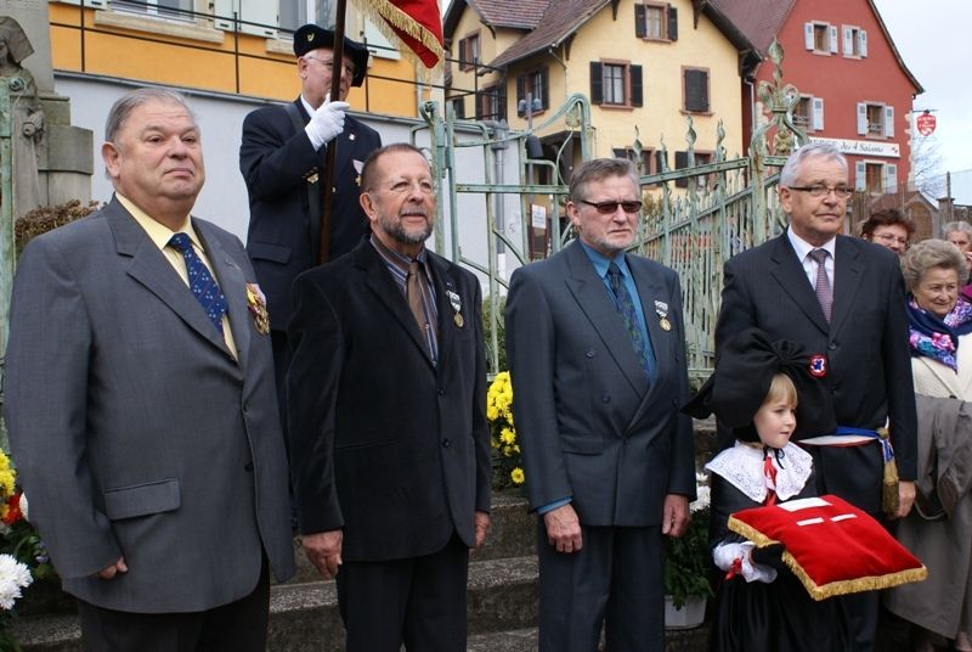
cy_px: 326
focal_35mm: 45
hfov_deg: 43.5
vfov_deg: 30.0
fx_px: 1217
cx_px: 486
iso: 100
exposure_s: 1/100
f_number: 7.1
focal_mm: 30
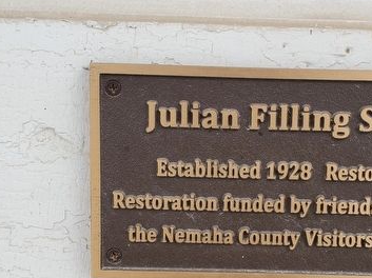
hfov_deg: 32.5
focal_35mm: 59
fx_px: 633
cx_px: 241
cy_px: 232
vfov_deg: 24.3
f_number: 2.4
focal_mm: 4.3
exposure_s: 1/158
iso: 50
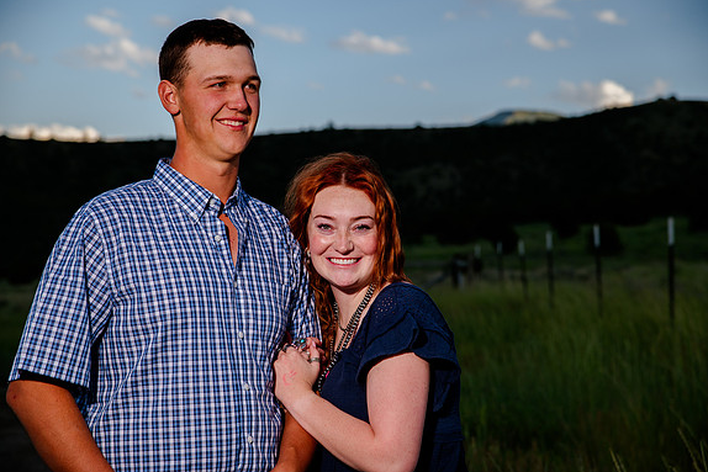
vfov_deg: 13.8
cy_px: 235
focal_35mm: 99
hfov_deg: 20.6
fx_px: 1947
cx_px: 356
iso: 160
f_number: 6.3
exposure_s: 1/320
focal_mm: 98
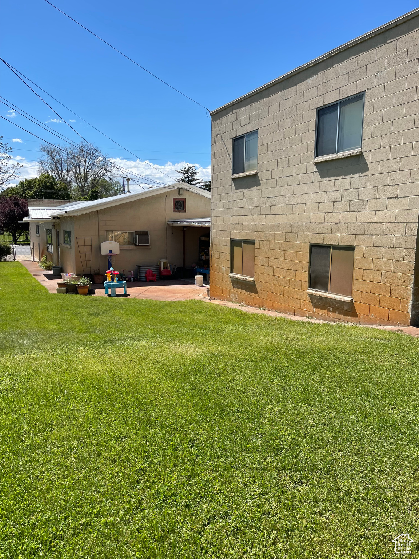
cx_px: 210
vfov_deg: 69.4
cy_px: 280
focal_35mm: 25
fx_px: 403
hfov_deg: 54.9
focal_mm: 5.1
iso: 32
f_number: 1.6
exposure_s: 1/3448
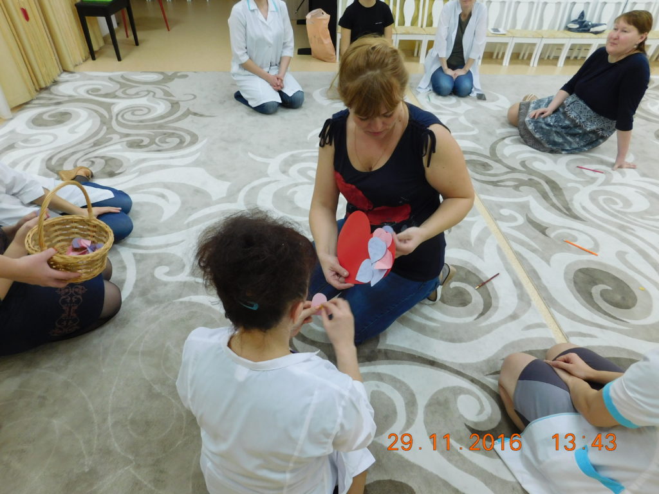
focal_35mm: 23
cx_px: 330
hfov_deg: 73.9
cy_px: 247
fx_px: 438
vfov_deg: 58.9
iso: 160
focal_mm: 4
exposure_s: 1/30
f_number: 3
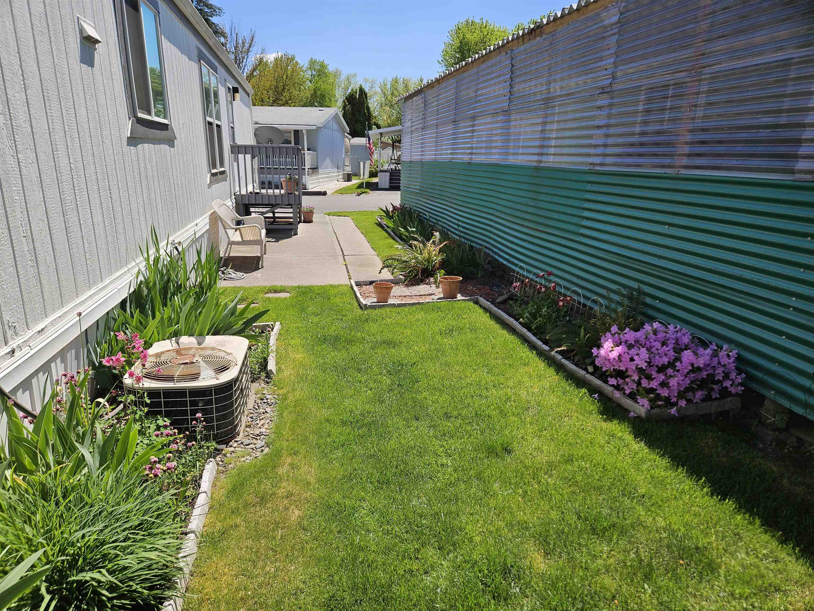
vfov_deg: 58.9
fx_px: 541
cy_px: 306
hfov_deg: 73.9
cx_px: 407
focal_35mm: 23
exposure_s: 1/1672
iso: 25
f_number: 1.8
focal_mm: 5.4
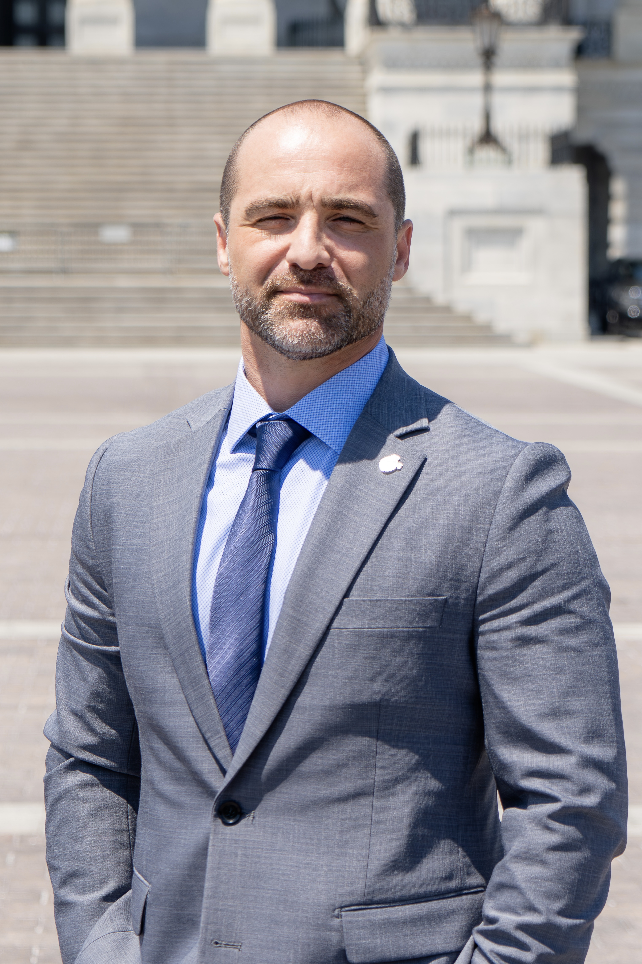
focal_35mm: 69
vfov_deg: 29.2
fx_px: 1846
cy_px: 482
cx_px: 321
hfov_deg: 19.7
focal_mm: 69
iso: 100
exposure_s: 1/800
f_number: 5
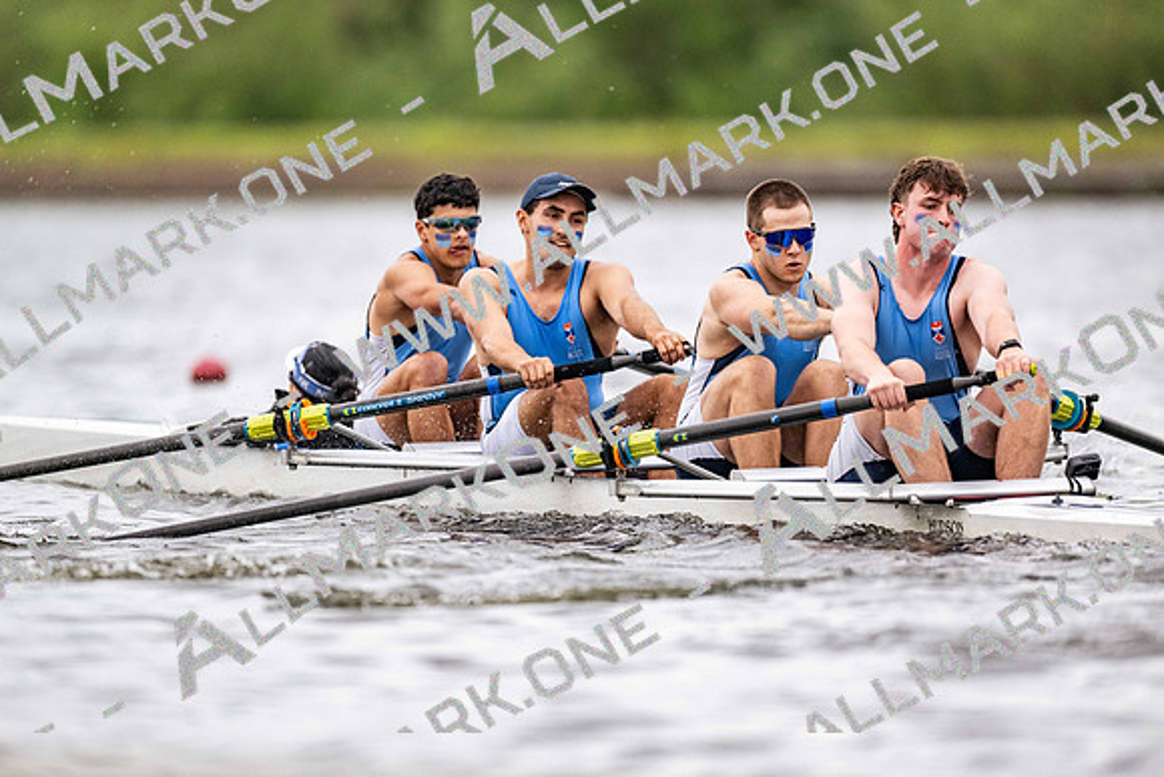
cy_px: 388
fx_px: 19404
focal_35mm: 600
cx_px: 582
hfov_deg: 3.4
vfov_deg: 2.3
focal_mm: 600
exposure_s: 1/2500
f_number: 4
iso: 1250
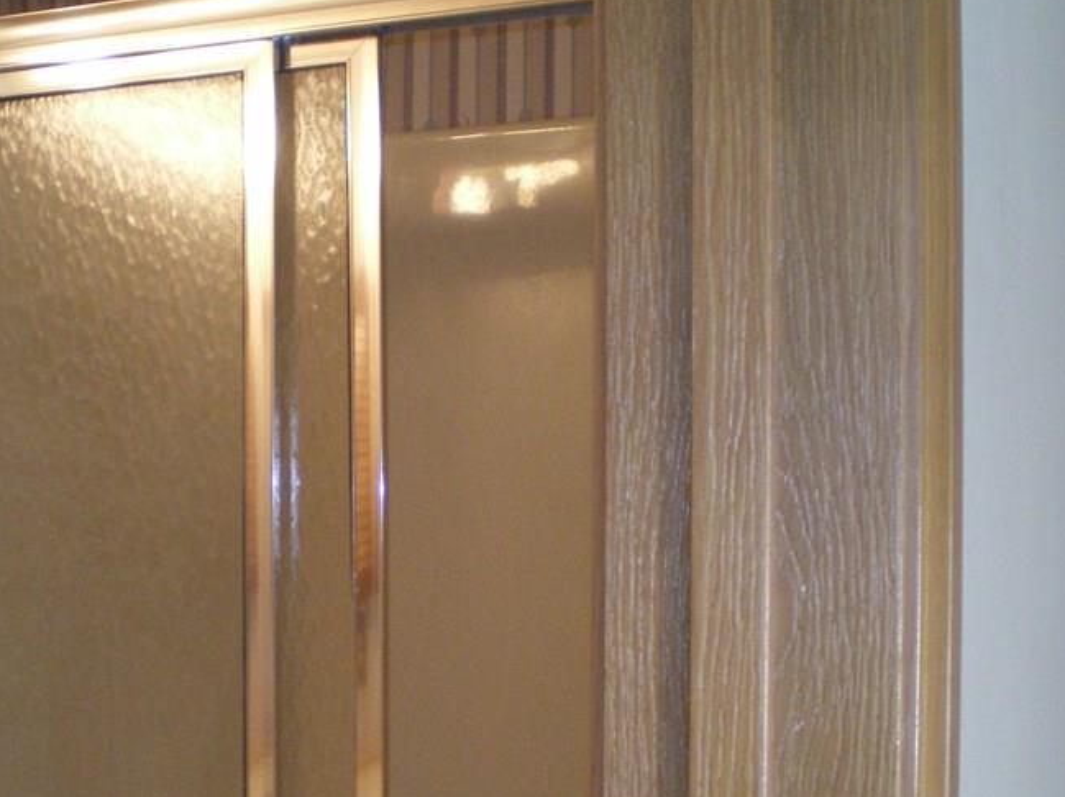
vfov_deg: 24.2
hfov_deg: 31.8
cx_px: 312
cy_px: 581
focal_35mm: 60
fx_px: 1845
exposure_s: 1/30
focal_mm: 6.3
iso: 400
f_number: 3.1
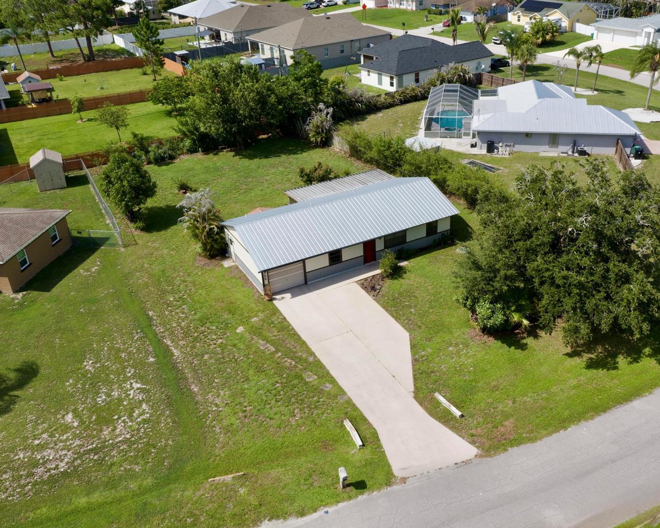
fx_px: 625
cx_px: 381
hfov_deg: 55.4
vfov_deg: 45.8
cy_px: 262
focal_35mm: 32
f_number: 6.3
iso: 100
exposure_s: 1/640
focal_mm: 10.26
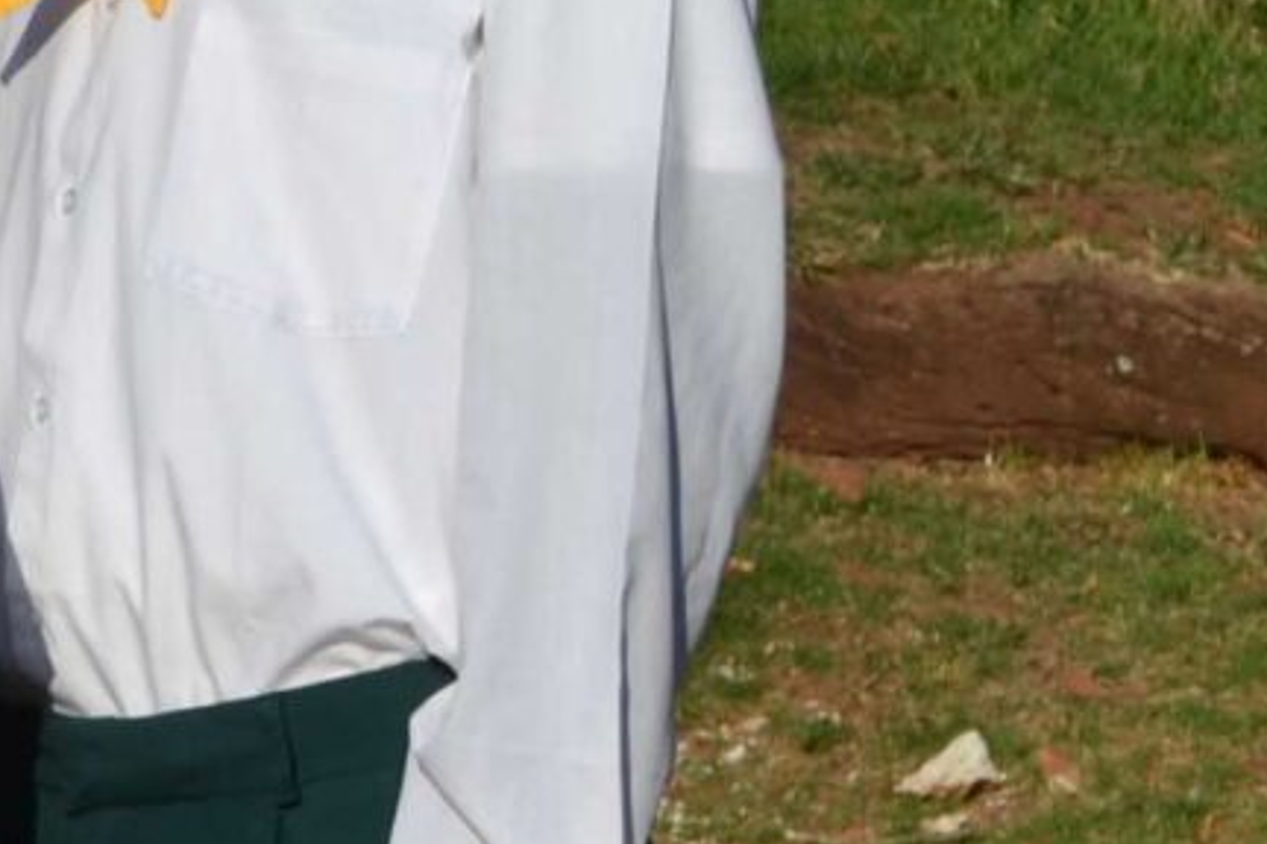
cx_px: -2326
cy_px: 845
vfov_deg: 5.5
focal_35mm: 249
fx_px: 8763
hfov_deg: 7.4
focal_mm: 28
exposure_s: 1/250
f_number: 8
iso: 100
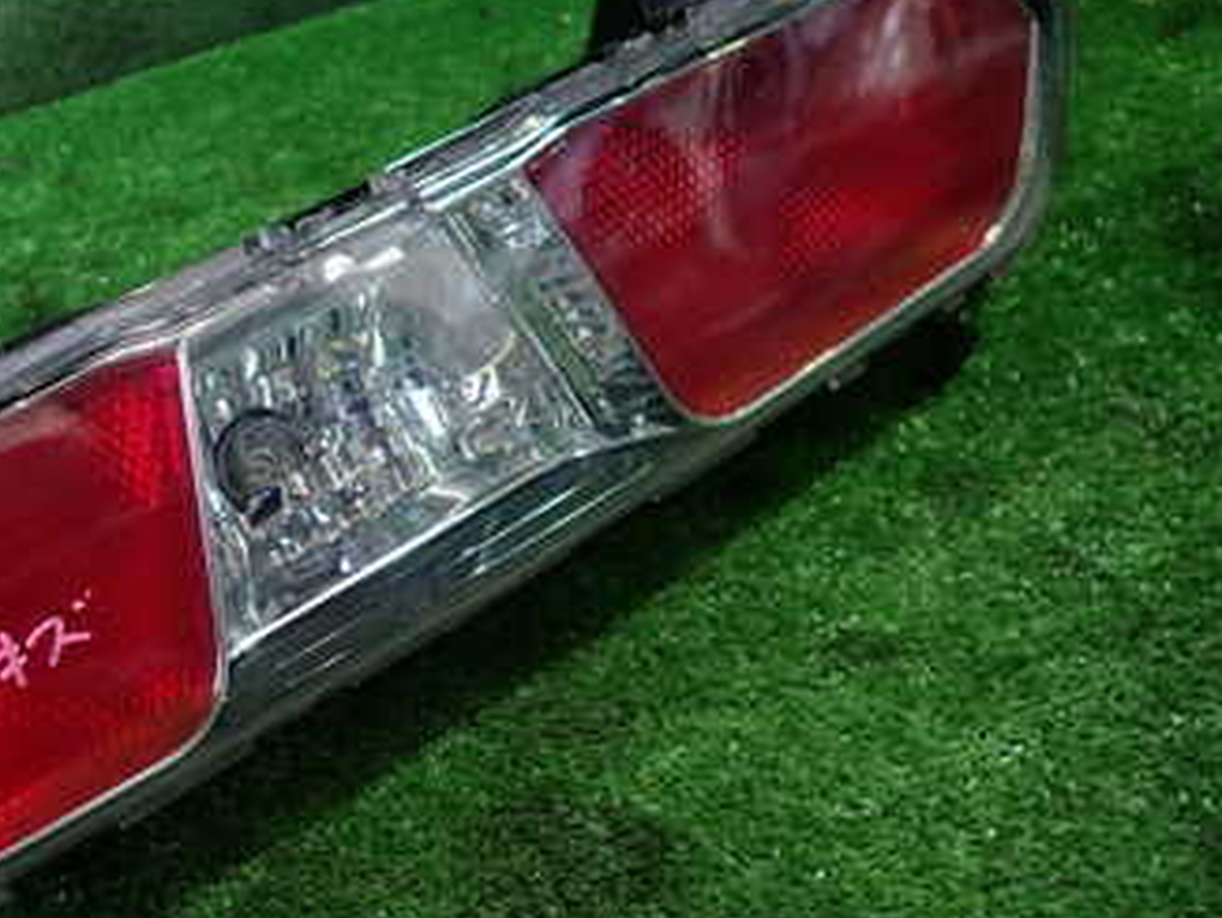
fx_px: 1625
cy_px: 581
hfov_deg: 38.8
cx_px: 165
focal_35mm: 46
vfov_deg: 31.4
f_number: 2
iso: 200
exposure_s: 1/50
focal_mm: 4.5
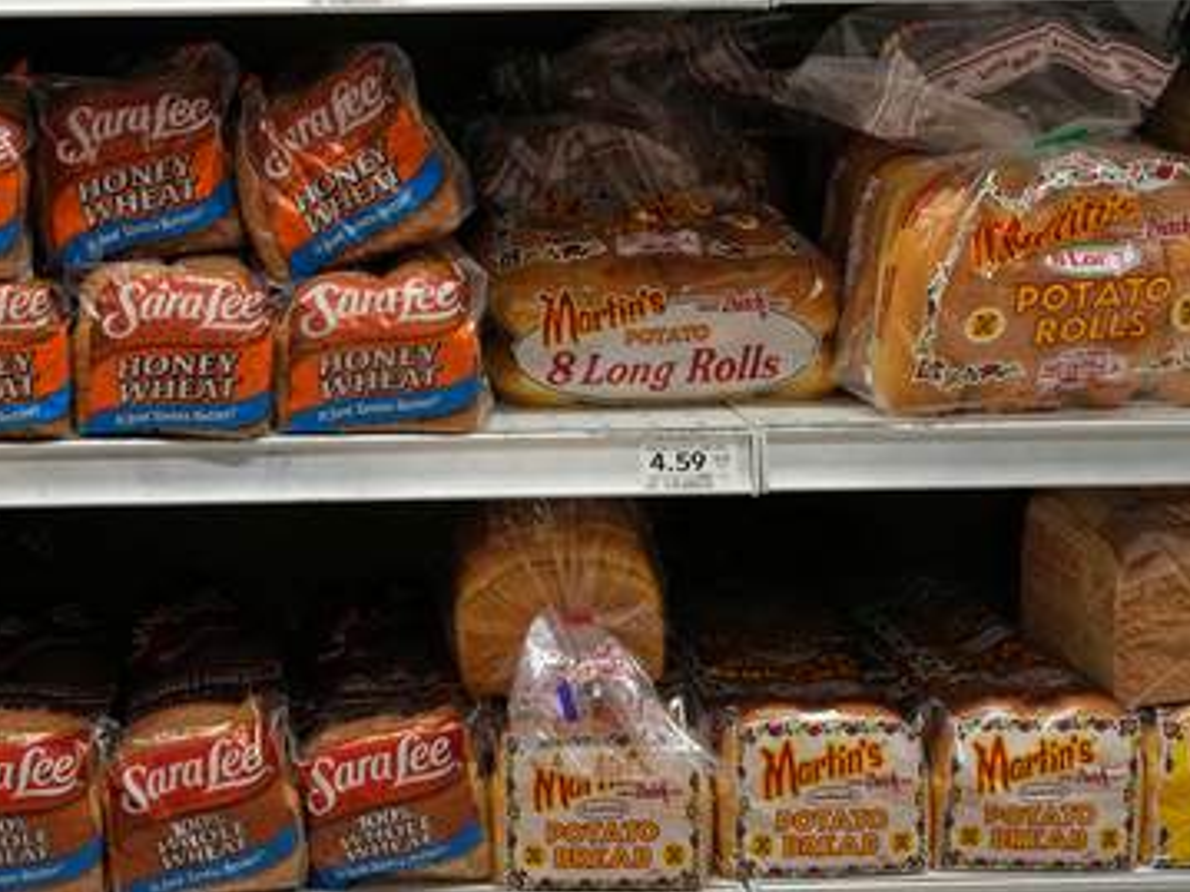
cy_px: 260
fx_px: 2096
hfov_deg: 31.0
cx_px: 255
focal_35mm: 61
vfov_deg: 23.8
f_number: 4
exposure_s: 1/320
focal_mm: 35
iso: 1600
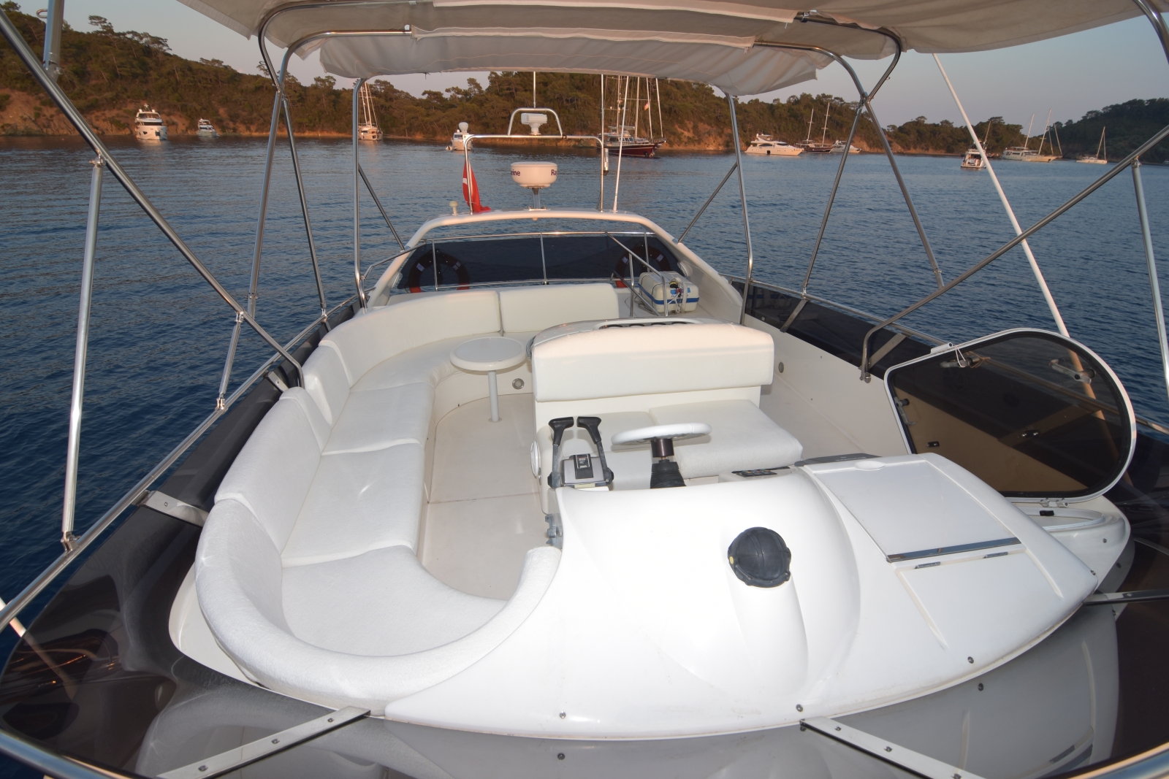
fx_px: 536
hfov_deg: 95.0
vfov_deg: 72.1
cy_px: 390
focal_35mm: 16
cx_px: 584
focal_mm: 11
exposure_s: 1/125
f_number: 5.6
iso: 125
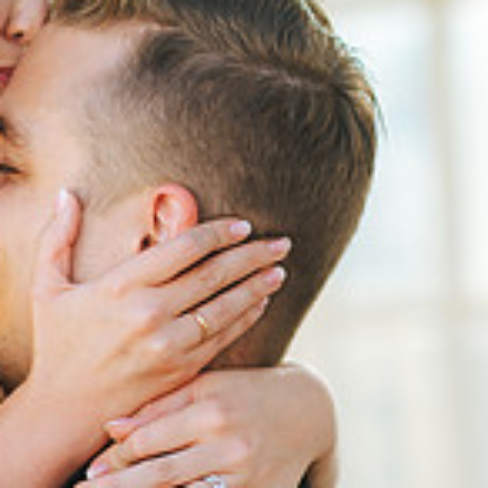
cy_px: 465
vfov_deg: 7.9
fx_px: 3541
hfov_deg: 7.8
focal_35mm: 222
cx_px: -2
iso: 80
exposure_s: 1/640
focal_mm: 85
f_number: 2.8
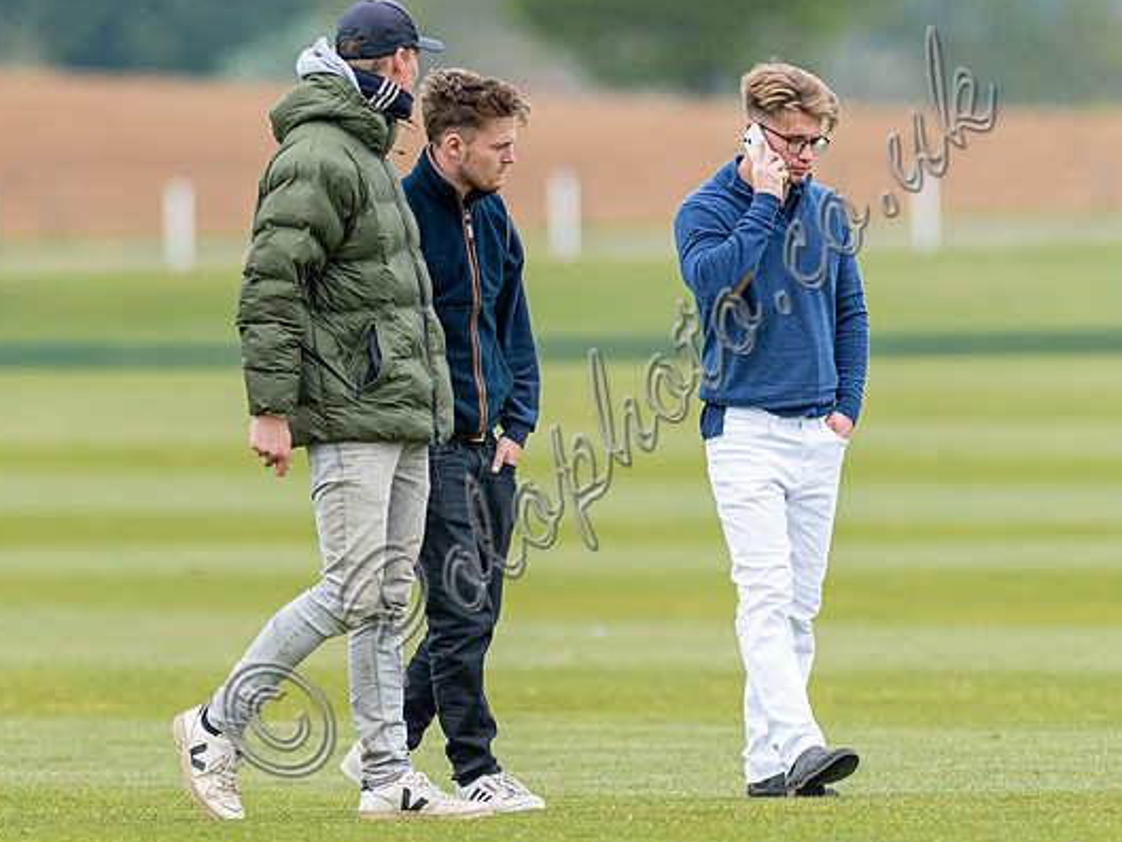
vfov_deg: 2.2
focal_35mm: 689
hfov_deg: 2.9
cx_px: 520
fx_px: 22337
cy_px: 331
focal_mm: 300
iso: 320
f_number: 2.8
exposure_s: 1/2000
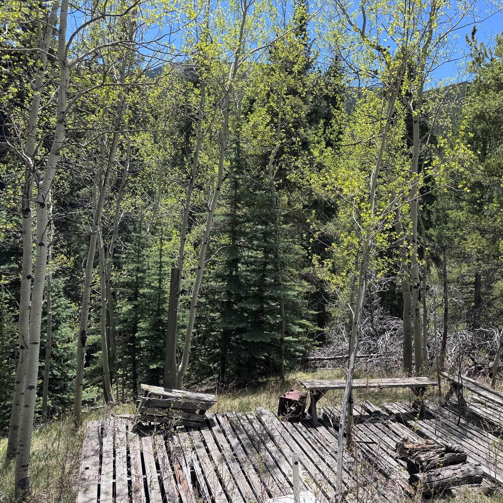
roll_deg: -2.8
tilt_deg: -4.7
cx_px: 319
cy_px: 257
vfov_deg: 55.6
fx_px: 477
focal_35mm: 29
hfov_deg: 54.9
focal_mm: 6.76
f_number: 1.78
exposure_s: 1/1923
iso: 80
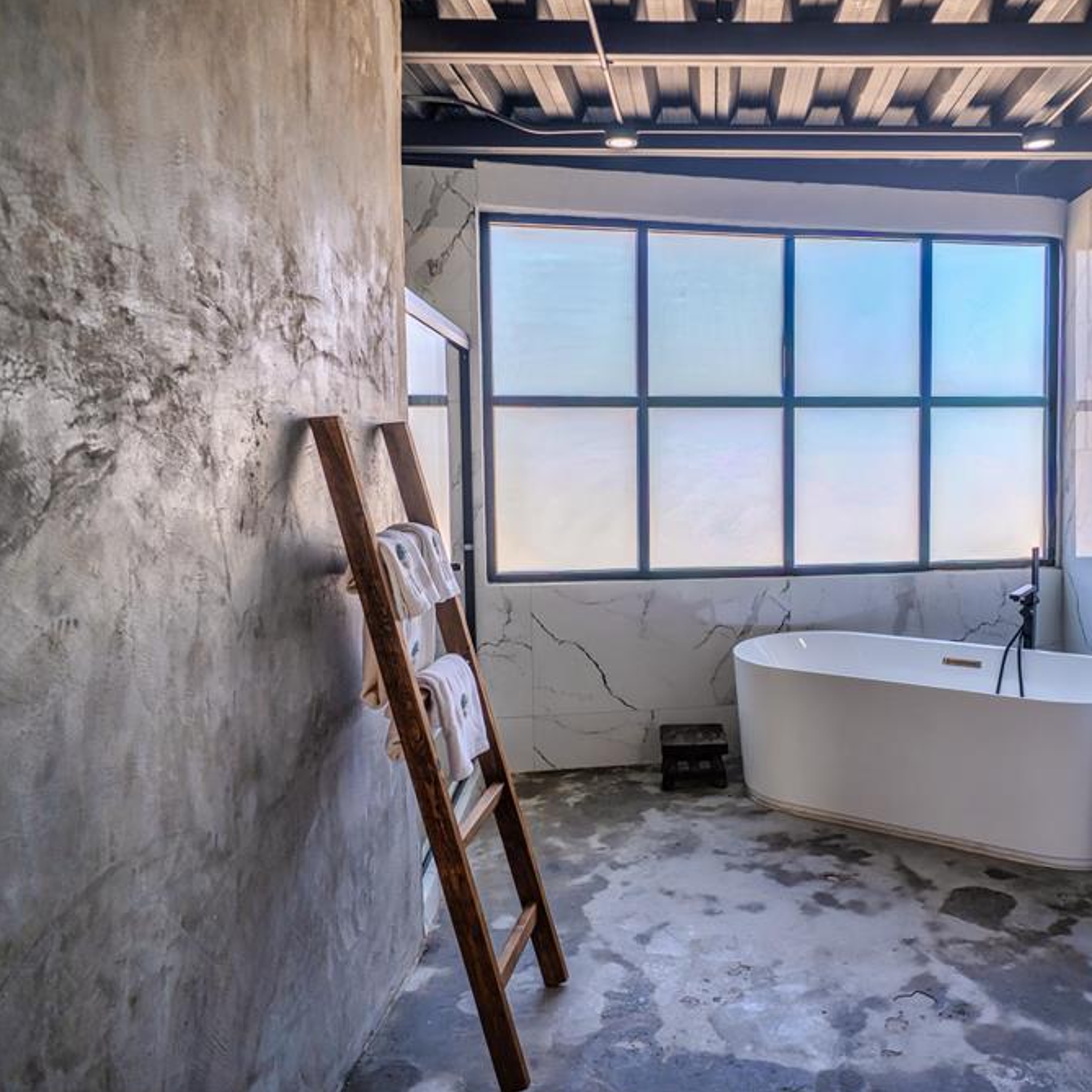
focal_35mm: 26
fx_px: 928
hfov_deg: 59.1
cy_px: 542
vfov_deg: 60.9
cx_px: 754
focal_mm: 20
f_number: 3.5
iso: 80
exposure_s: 1/350
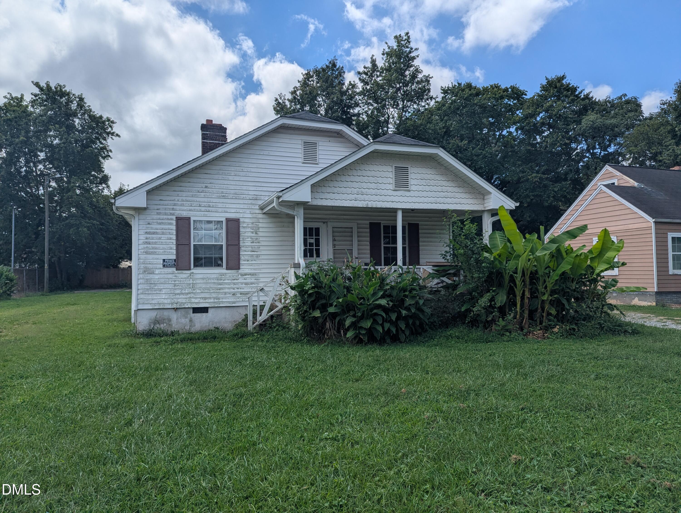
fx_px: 473
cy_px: 256
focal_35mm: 24
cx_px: 340
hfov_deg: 71.5
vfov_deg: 56.9
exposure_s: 1/4184
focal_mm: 6.81
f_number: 1.85
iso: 47
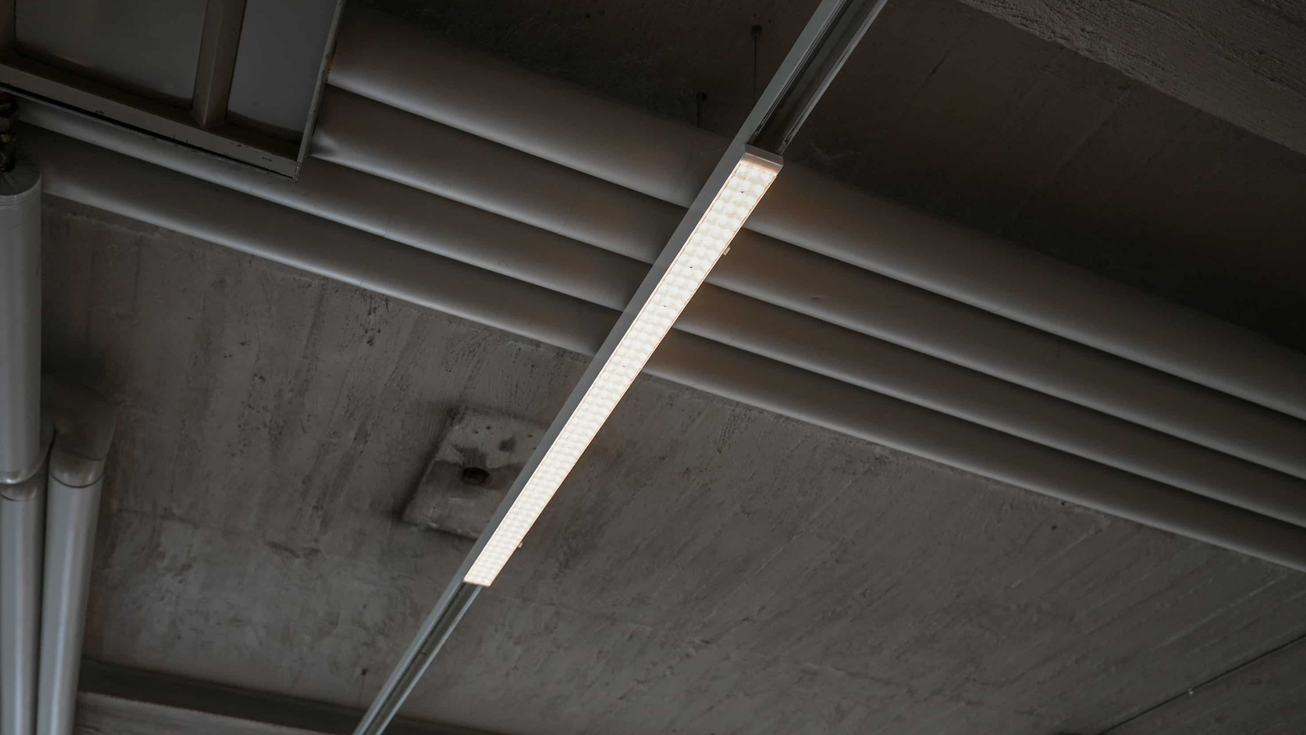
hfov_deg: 62.6
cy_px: 347
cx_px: 649
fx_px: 1074
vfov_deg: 37.8
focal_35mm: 31
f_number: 4
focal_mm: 29
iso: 180
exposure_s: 1/30
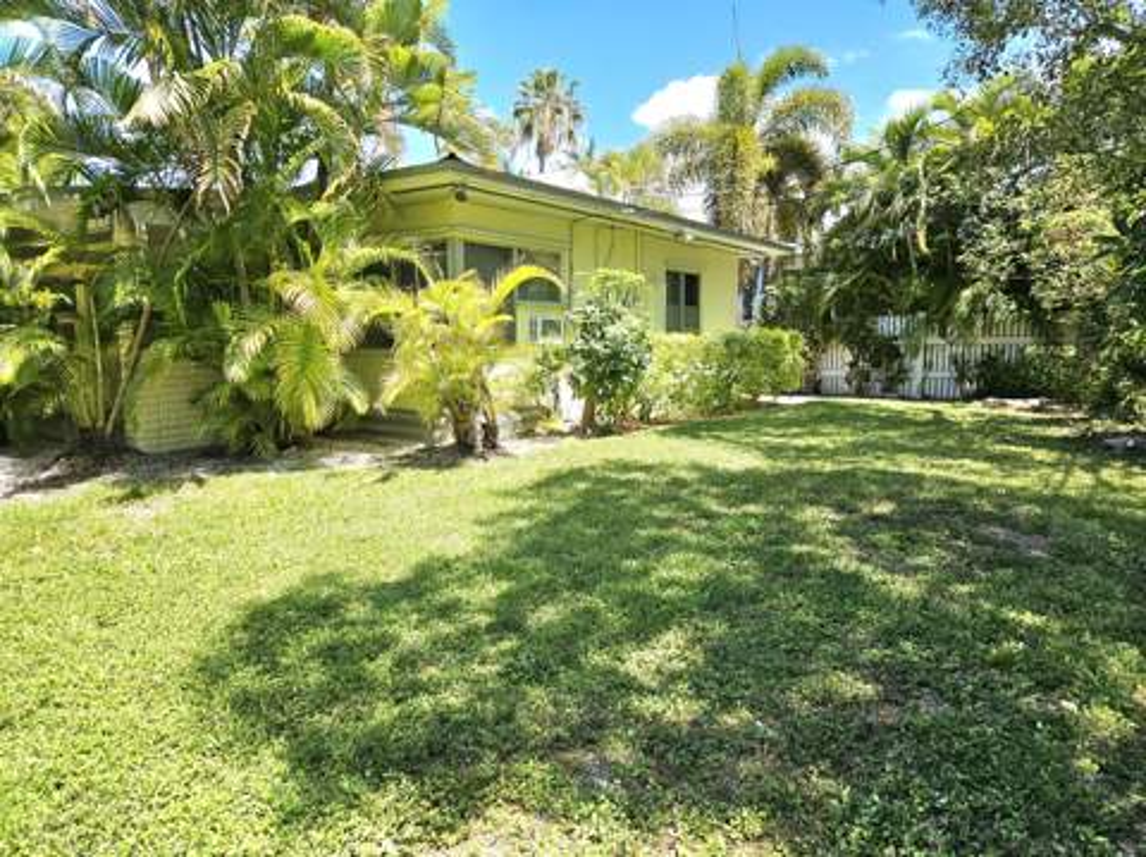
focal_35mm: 23
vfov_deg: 58.8
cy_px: 428
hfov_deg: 74.0
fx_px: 761
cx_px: 573
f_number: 1.8
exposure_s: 1/1000
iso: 25
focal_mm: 5.4
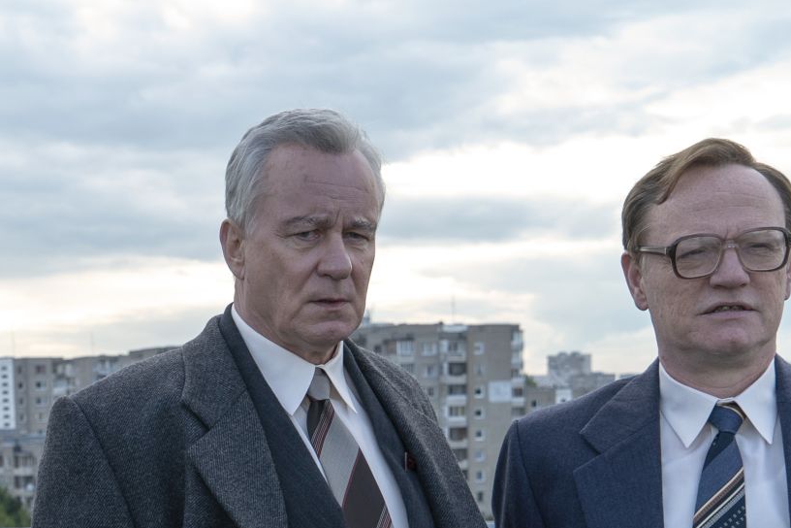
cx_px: 185
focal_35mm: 73
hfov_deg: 27.3
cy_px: 621
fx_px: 1604
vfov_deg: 17.8
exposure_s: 1/400
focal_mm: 31
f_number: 5.6
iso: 320
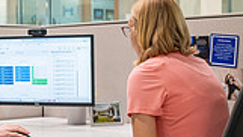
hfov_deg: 20.3
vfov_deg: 11.9
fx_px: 658
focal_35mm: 102
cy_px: 86
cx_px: -1
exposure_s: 1/160
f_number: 2.8
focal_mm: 24
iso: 640
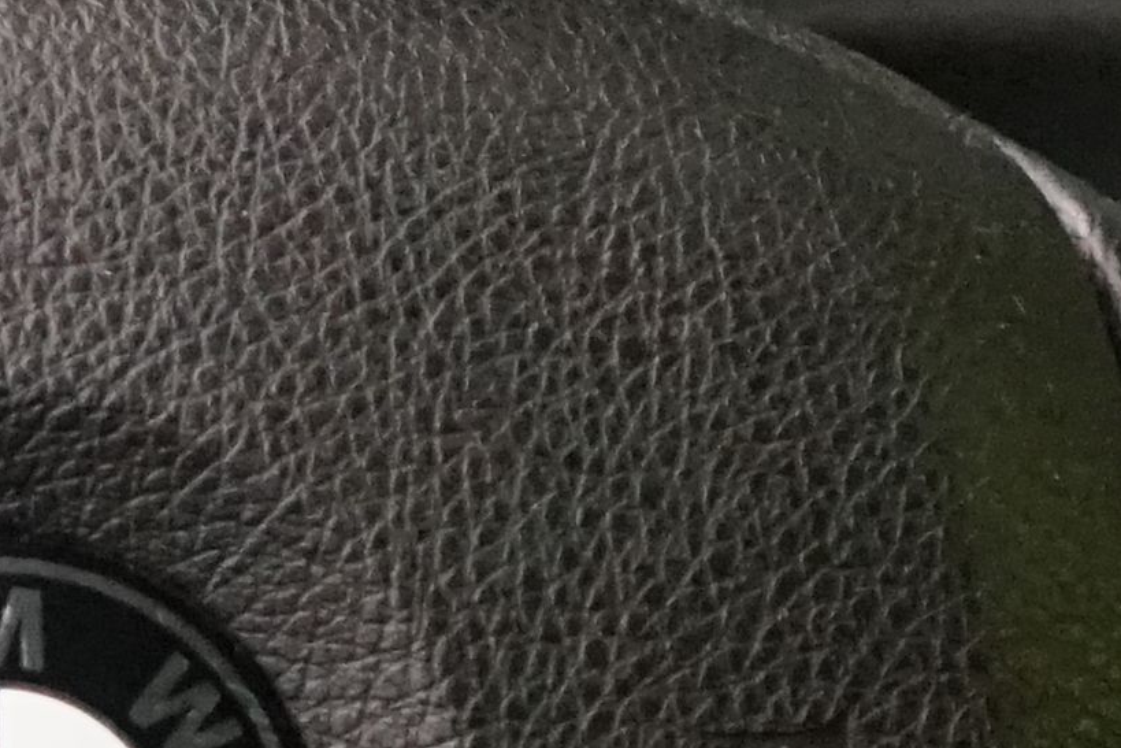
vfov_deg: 6.0
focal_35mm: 227
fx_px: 7068
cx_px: -103
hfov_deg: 9.0
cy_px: 652
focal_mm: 31
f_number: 4
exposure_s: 1/50
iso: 6400
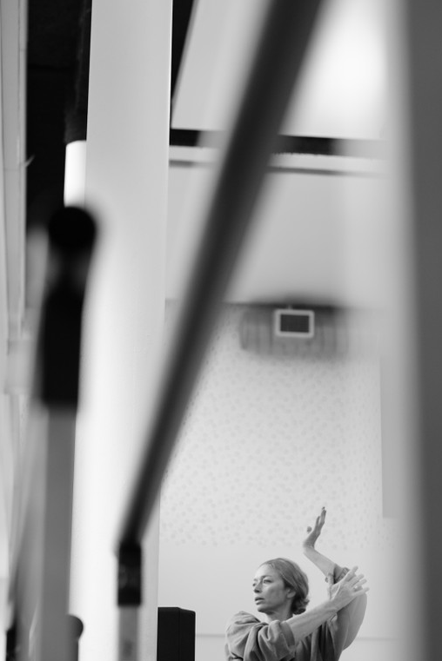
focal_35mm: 92
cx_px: 243
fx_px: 1693
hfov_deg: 14.9
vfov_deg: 22.1
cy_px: 364
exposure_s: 1/200
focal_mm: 70
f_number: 2.8
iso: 800
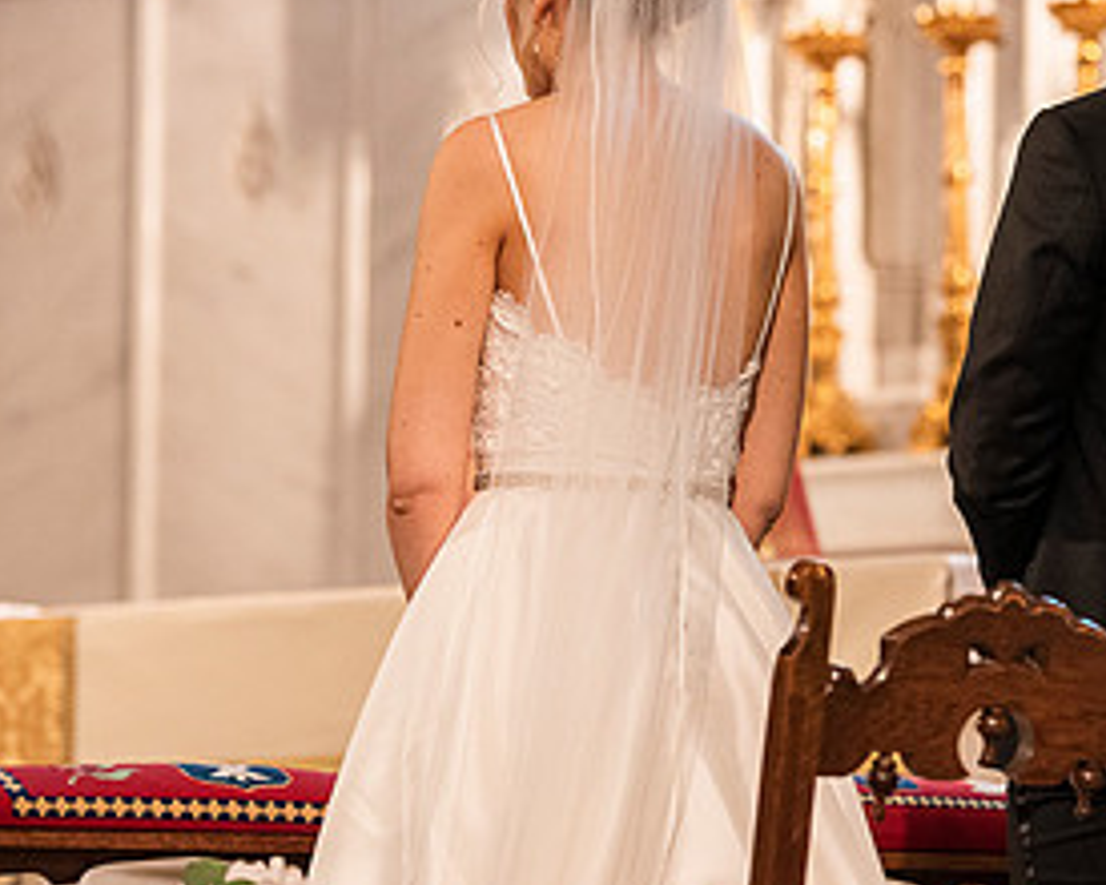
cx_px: 828
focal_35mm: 238
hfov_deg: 8.1
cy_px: 372
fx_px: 7791
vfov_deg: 6.5
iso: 2000
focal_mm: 120
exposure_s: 1/320
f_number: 2.8
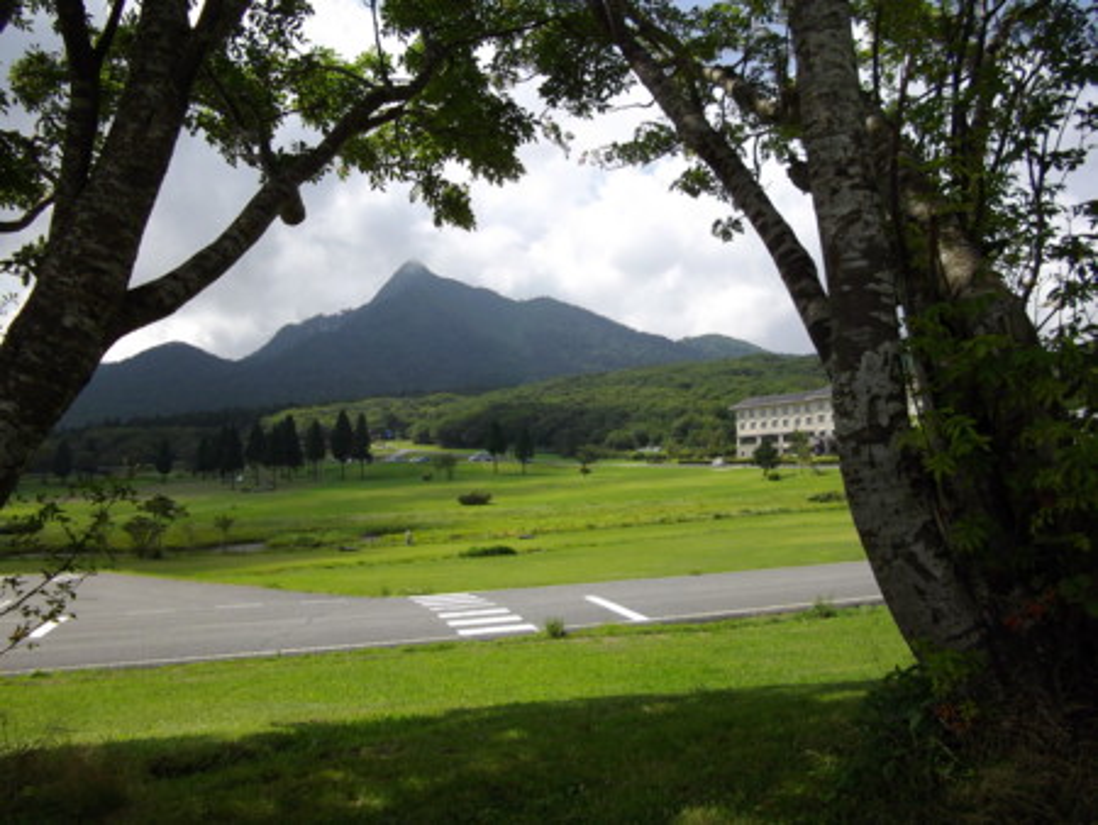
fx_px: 857
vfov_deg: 51.4
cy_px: 412
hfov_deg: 65.3
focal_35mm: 27
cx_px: 549
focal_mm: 4.9
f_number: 3.2
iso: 100
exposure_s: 1/1000
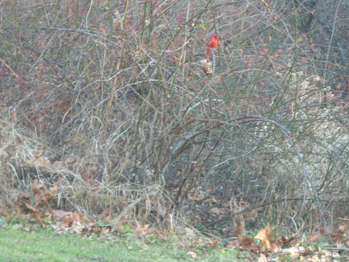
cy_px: 95
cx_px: 217
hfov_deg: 12.4
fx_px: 1603
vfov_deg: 9.3
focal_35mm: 159
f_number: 5.2
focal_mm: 18.6
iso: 200
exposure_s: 1/22.1
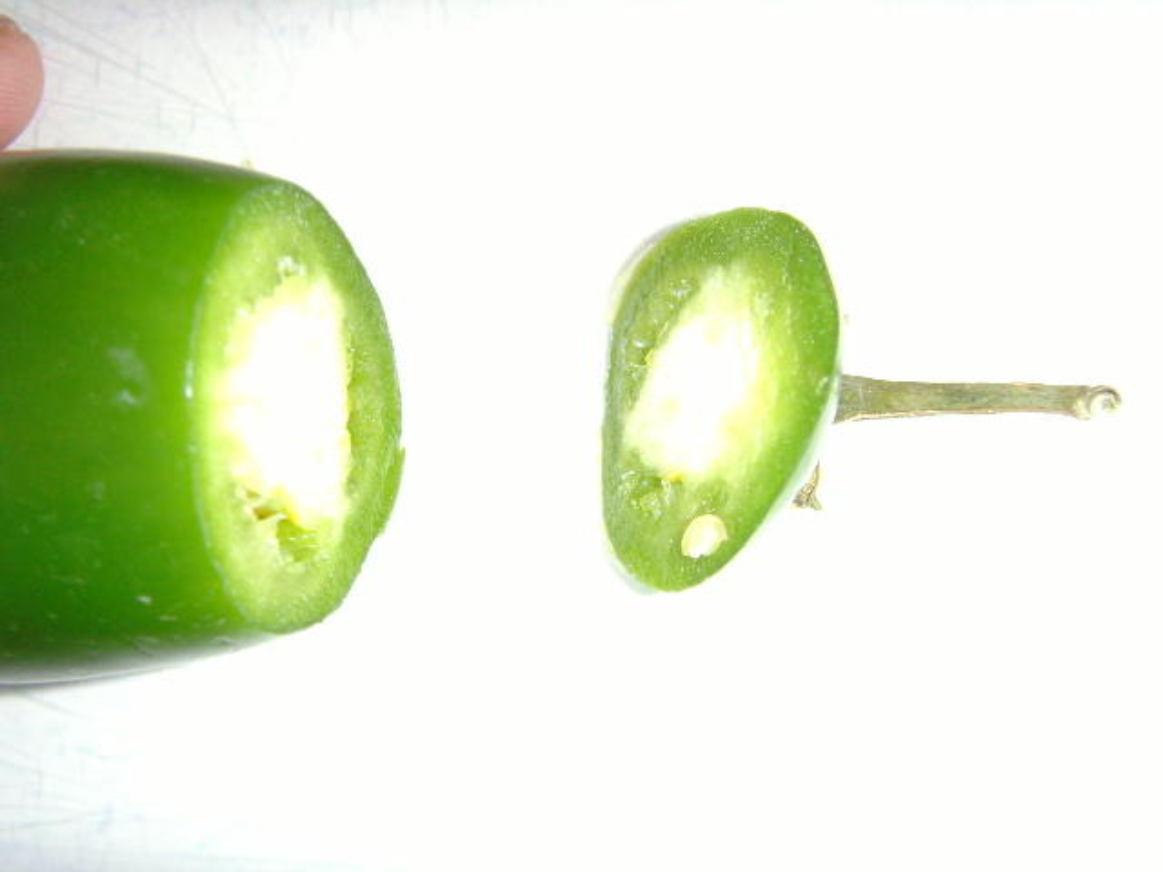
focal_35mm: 39
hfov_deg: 47.9
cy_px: 436
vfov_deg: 36.8
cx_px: 582
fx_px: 1310
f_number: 3.5
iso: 200
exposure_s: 1/45
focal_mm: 6.6
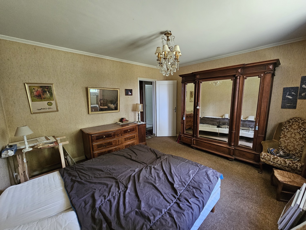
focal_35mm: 13
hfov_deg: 106.2
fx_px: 115
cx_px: 153
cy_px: 115
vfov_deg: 89.9
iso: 400
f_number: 2.2
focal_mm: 2.2
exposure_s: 1/30
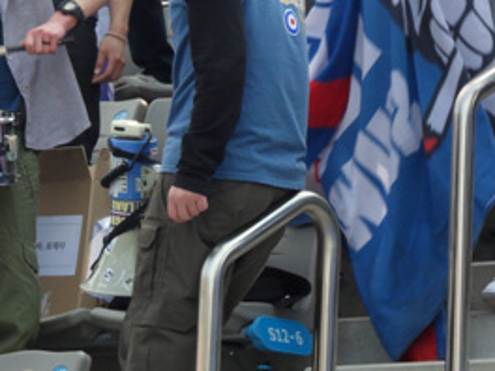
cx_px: 15
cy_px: -32
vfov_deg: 4.7
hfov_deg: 6.3
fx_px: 4504
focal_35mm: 315
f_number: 5.8
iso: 80
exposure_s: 1/90
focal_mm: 22.8
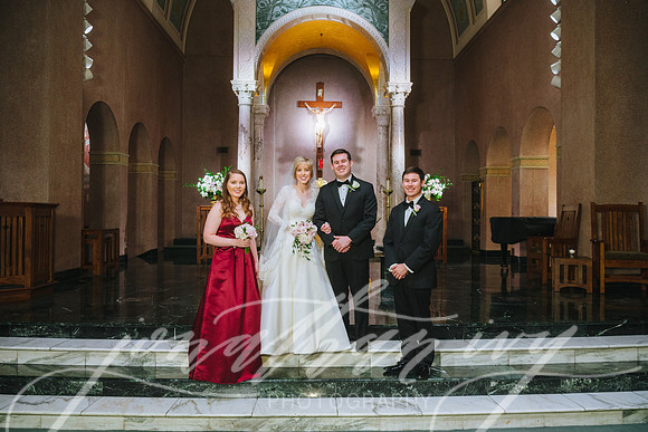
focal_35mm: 29
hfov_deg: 63.6
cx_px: 324
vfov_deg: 45.0
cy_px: 216
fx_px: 522
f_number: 4
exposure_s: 1/250
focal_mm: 29
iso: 1250
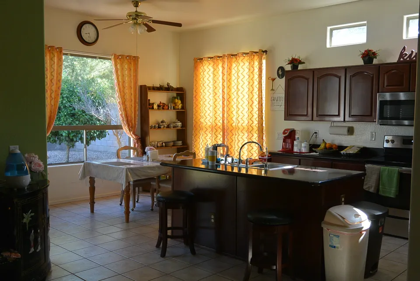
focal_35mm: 37
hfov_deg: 51.8
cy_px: 140
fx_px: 432
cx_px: 210
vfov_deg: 36.0
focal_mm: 14
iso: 400
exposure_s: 1/125
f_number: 4
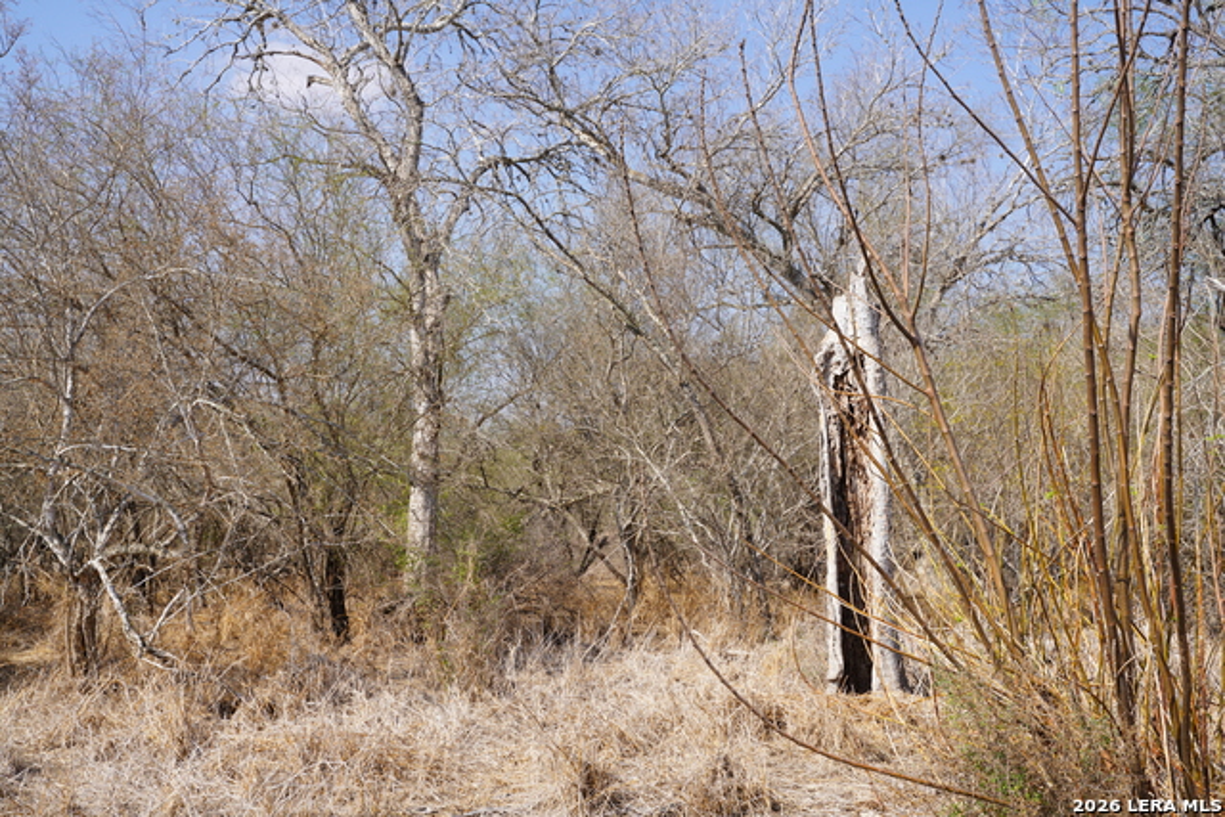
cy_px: 408
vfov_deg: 32.6
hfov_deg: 47.4
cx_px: 612
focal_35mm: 41
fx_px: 1395
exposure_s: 1/160
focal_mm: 41
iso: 100
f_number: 10
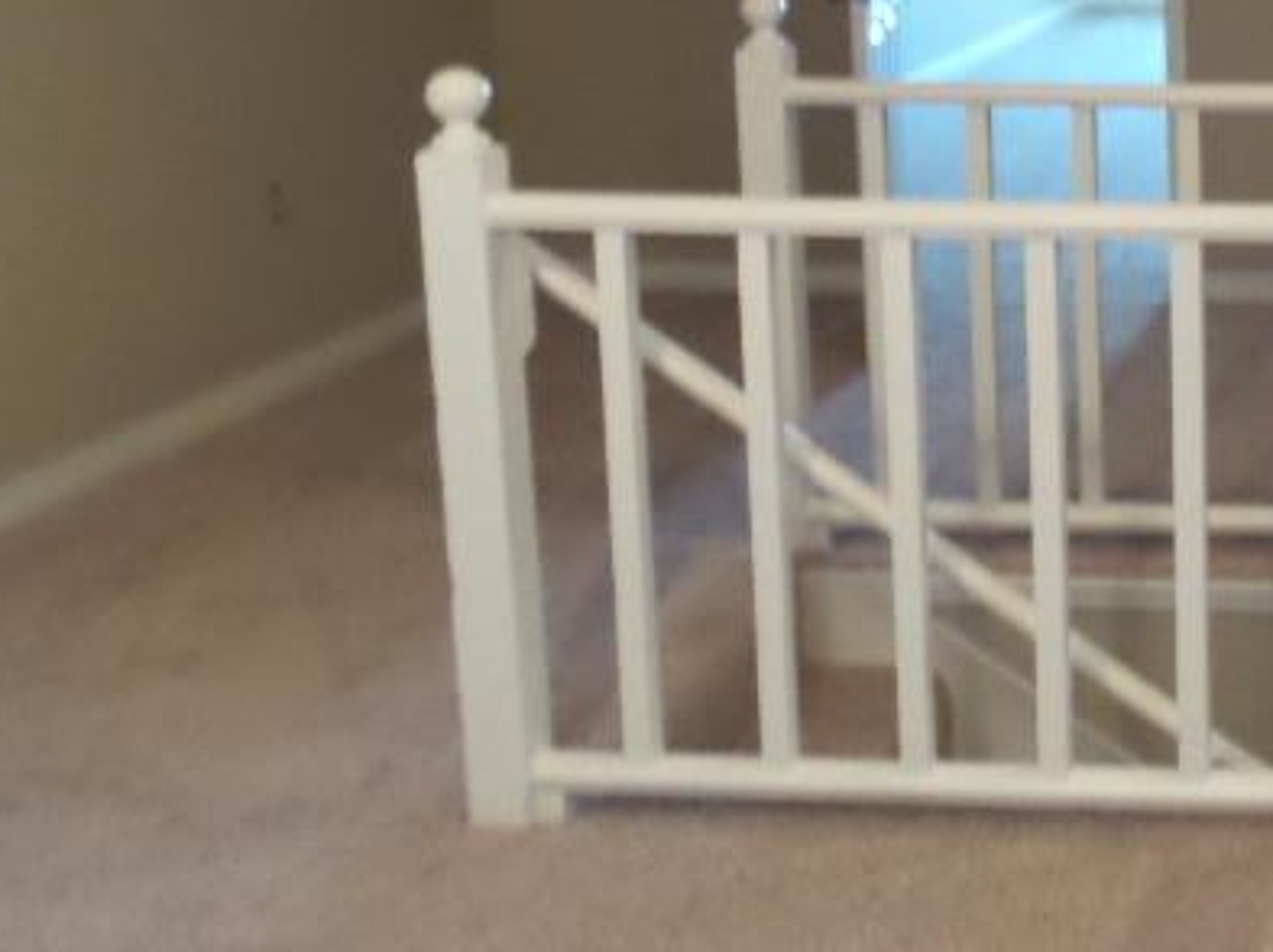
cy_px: 175
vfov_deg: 24.0
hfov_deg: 28.7
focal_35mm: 60
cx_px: 1458
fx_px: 2204
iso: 800
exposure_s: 1/25
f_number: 2.8
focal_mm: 4.1
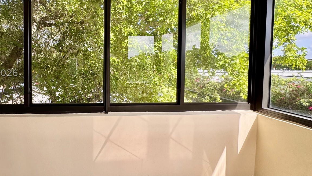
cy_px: 73
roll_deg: -0.4
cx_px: 100
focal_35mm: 21
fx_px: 174
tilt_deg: -1.9
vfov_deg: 53.3
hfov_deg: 80.6
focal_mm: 2.22
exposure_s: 1/197
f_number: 2.2
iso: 40
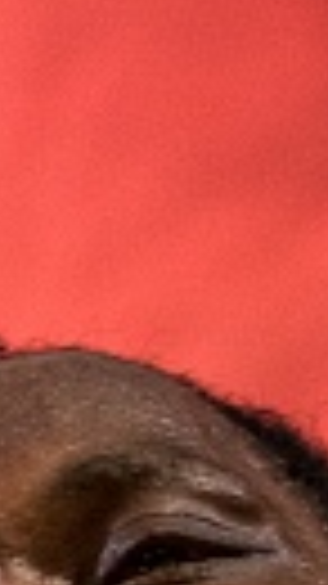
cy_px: 1035
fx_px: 26923
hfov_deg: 0.7
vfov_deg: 1.2
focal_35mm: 1739
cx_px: 593
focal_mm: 200
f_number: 2.8
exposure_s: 1/80
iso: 1600
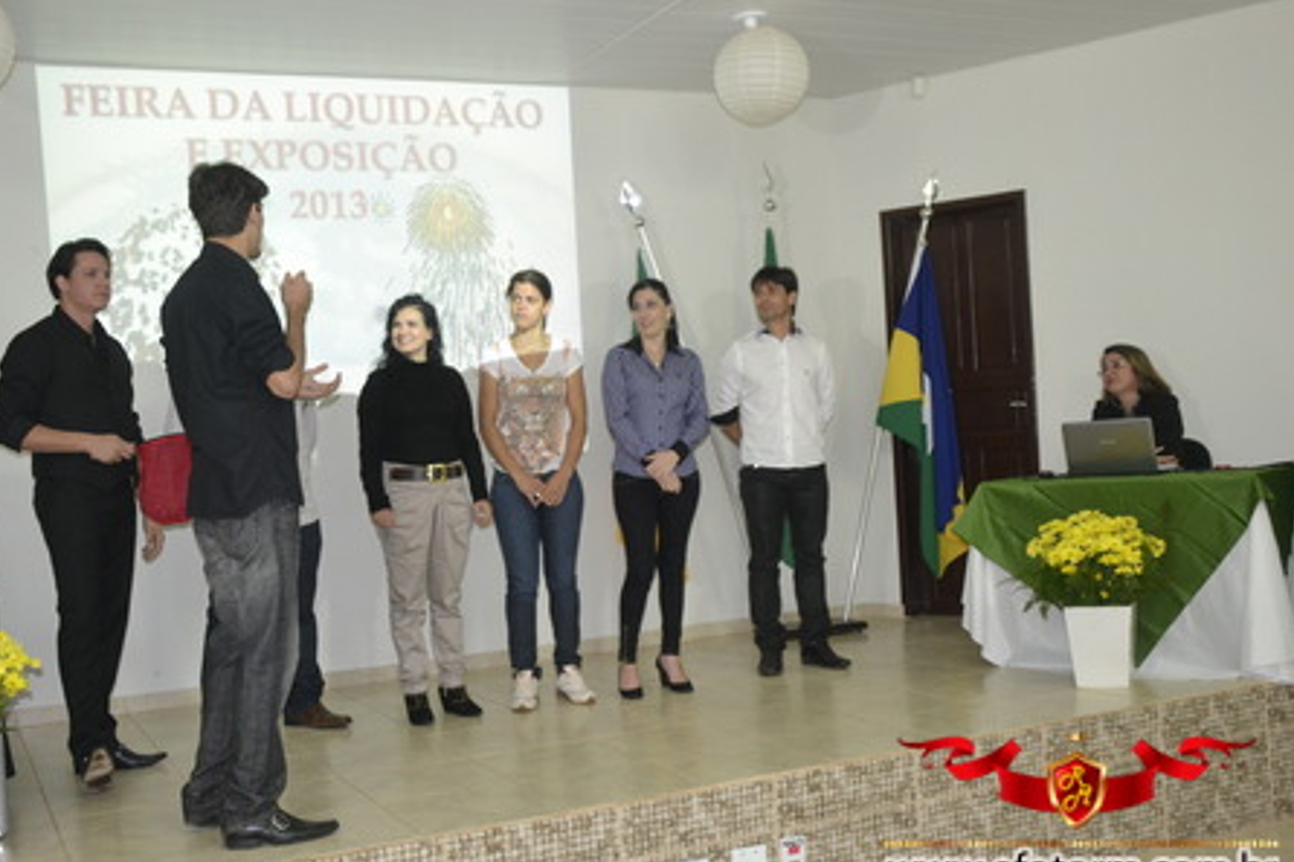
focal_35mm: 40
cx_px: 585
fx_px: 1437
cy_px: 450
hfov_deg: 48.4
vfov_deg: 33.4
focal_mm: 24
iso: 1600
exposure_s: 1/60
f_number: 3.8
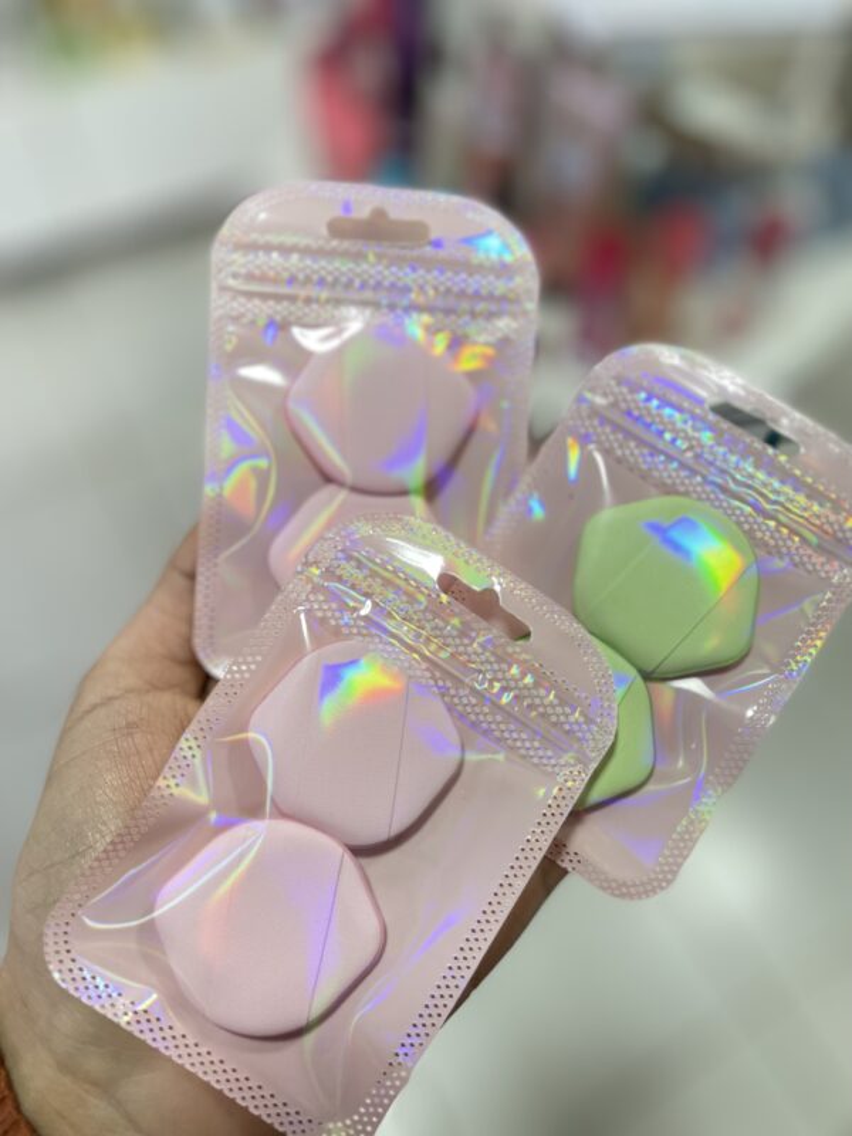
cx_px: 426
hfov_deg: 53.1
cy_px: 568
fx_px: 853
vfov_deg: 67.3
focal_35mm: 26
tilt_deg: -55.7
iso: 100
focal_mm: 4.2
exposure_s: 1/50
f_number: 1.6
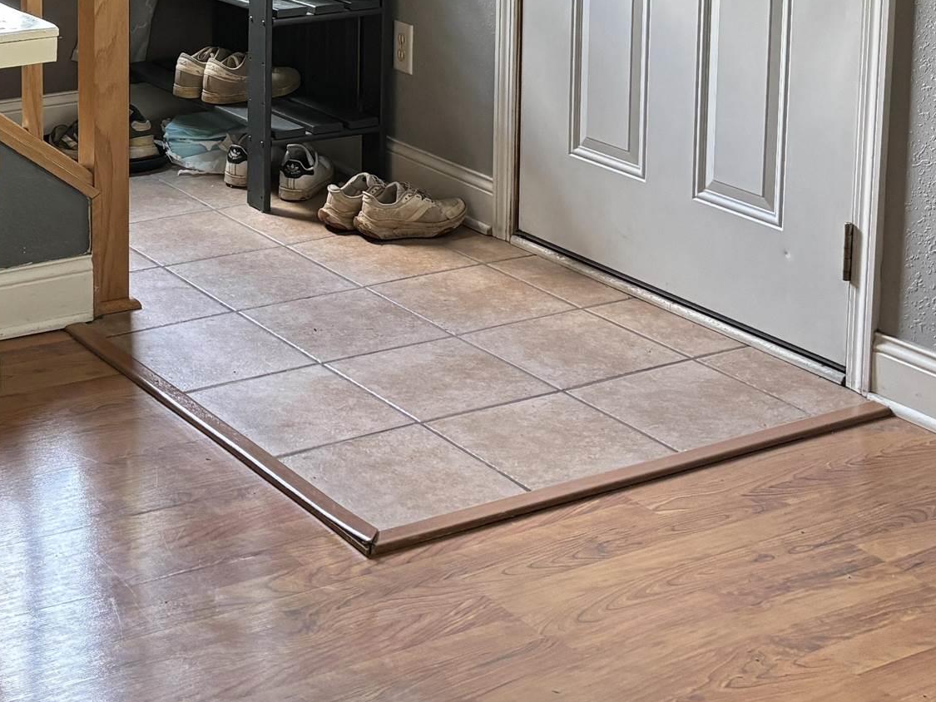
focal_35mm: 71
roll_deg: +0.5
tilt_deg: -8.3
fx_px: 1920
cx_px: 126
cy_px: -98
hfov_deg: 26.6
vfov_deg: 19.7
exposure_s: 1/60
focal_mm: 5.96
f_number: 1.6
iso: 125
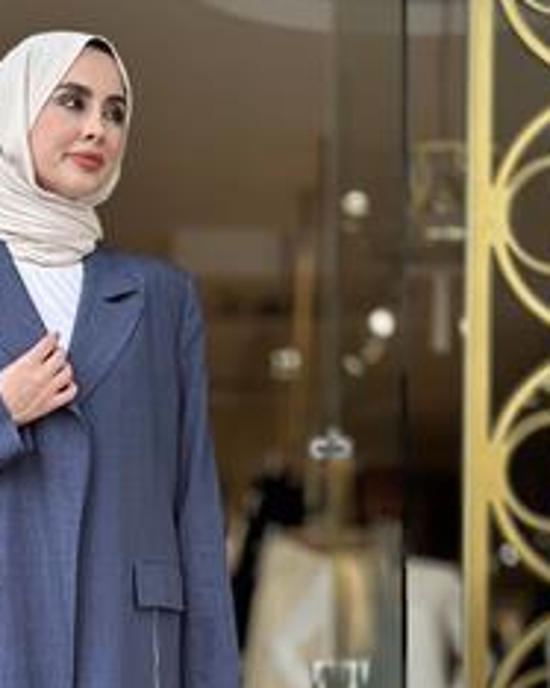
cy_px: 659
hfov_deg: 14.7
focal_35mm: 104
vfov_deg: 18.1
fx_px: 2118
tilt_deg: +0.0
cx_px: 82
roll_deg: -0.9
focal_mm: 6.86
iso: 80
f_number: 1.78
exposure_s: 1/251
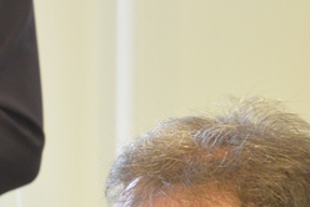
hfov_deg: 3.1
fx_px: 5785
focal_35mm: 671
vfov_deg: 2.1
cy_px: 327
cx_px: 62
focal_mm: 77.1
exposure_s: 1/30
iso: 400
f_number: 4.8
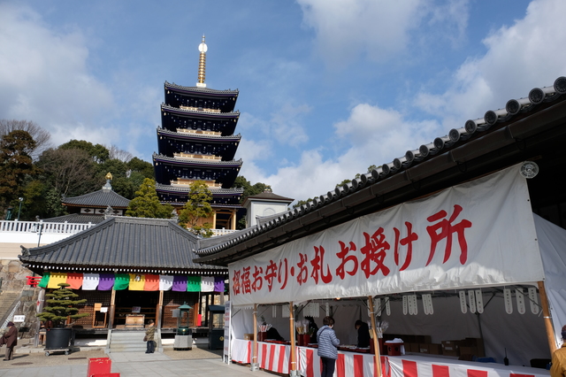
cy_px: 188
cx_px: 283
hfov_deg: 65.5
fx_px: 440
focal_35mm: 28
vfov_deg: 46.4
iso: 400
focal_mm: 18.5
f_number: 8
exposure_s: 1/950
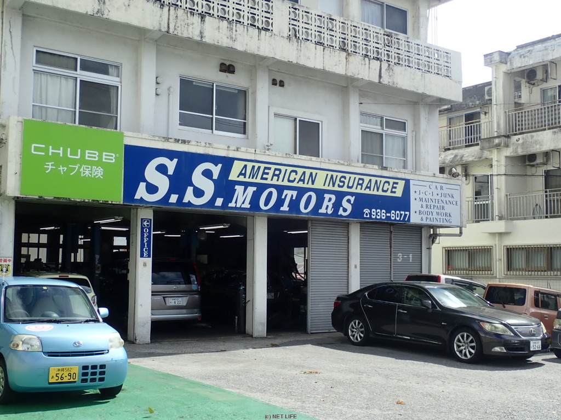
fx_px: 697
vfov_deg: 33.6
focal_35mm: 43
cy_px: 210
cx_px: 280
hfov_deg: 43.9
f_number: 4
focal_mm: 7.86
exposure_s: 1/500
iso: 100
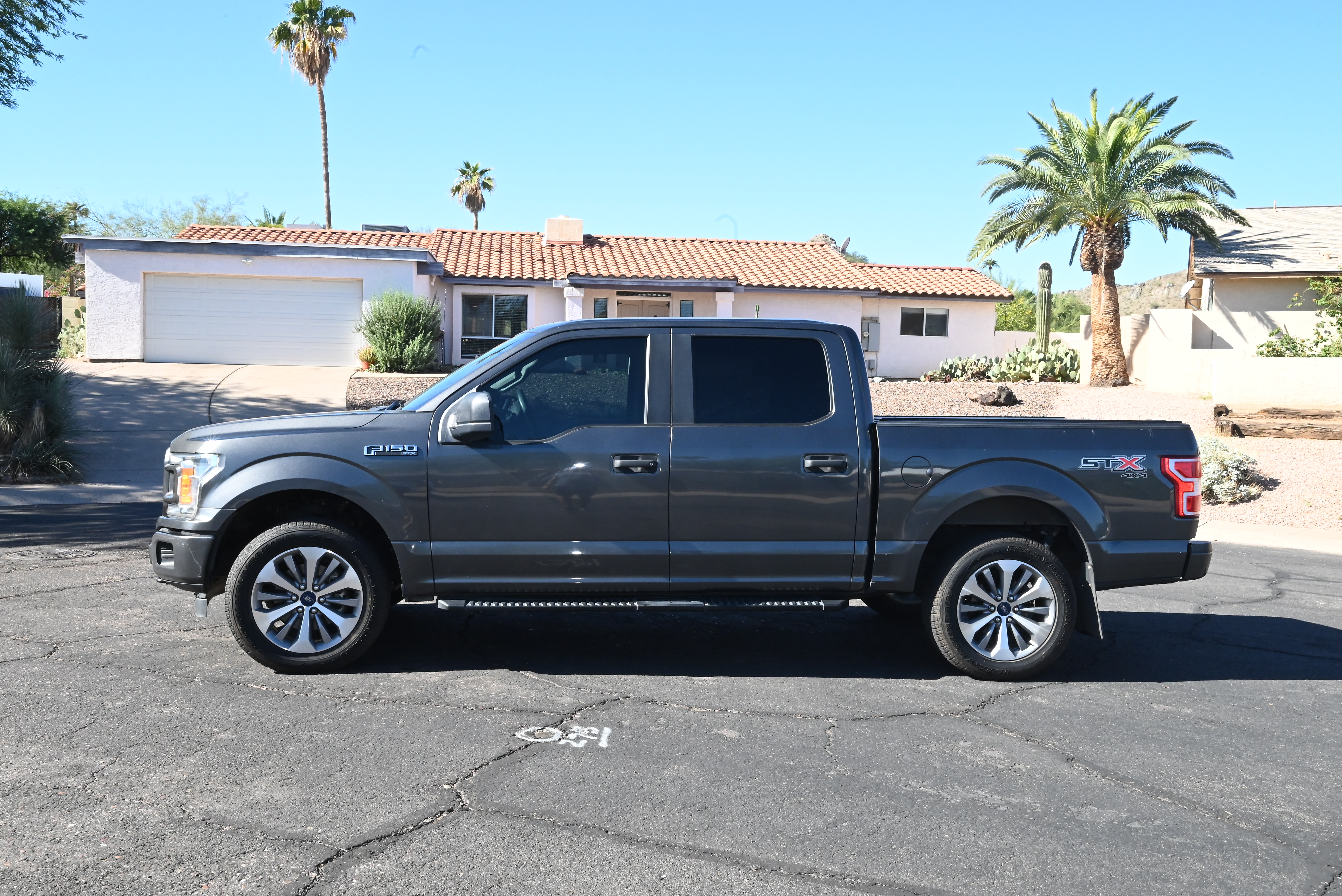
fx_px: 1119
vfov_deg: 43.6
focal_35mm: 30
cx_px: 671
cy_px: 448
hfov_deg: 61.9
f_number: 22
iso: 1600
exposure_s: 1/200
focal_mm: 30
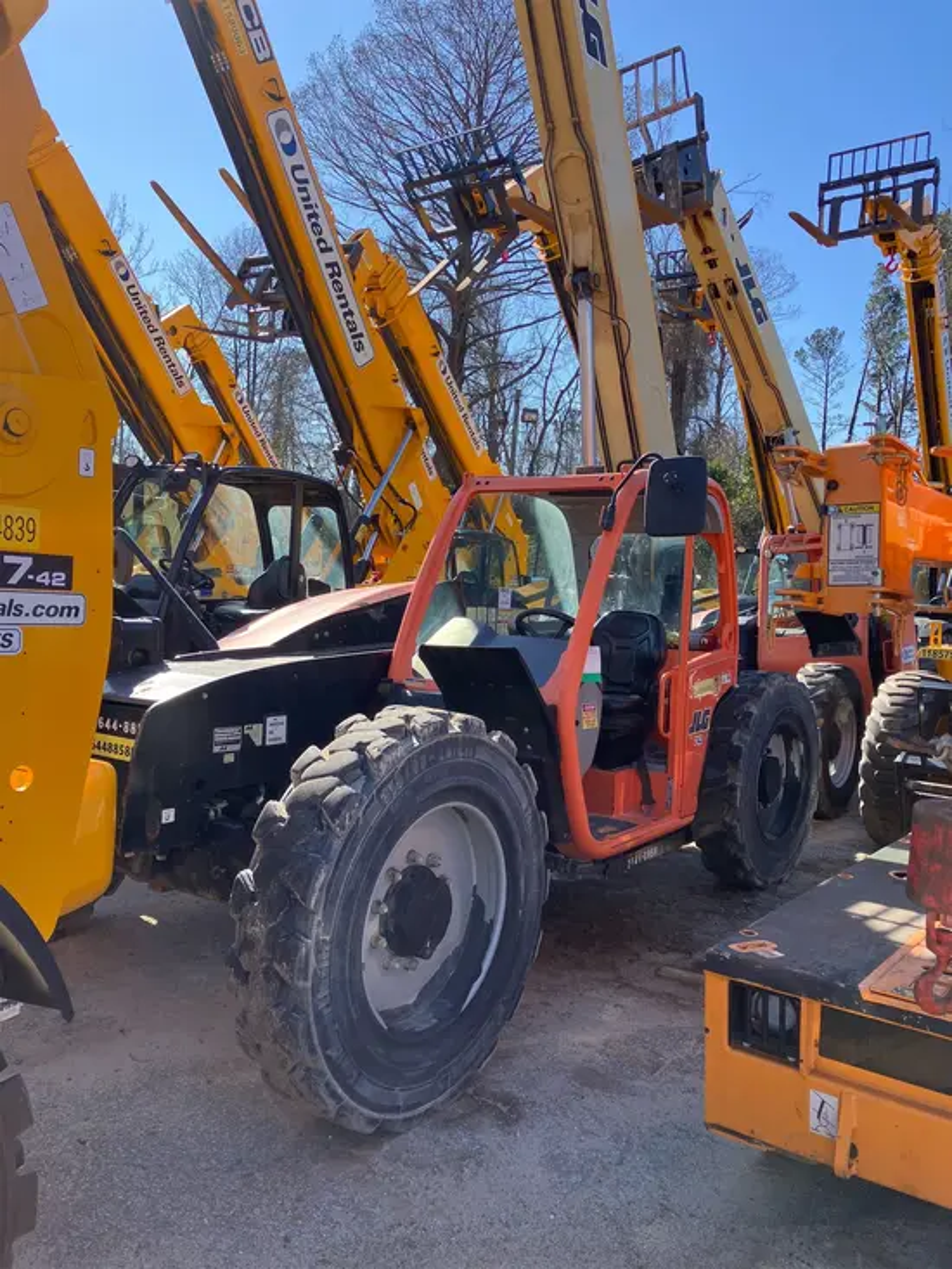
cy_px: 634
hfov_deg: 49.8
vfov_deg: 63.4
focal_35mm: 28
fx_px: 1026
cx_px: 476
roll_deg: -3.2
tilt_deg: -3.0
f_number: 1.8
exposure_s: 1/714
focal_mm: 3.99
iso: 32
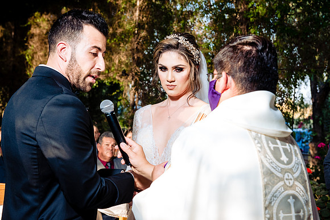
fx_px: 568
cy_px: 110
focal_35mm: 62
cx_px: 165
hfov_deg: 32.4
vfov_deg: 21.9
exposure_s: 1/200
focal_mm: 62
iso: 800
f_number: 6.3
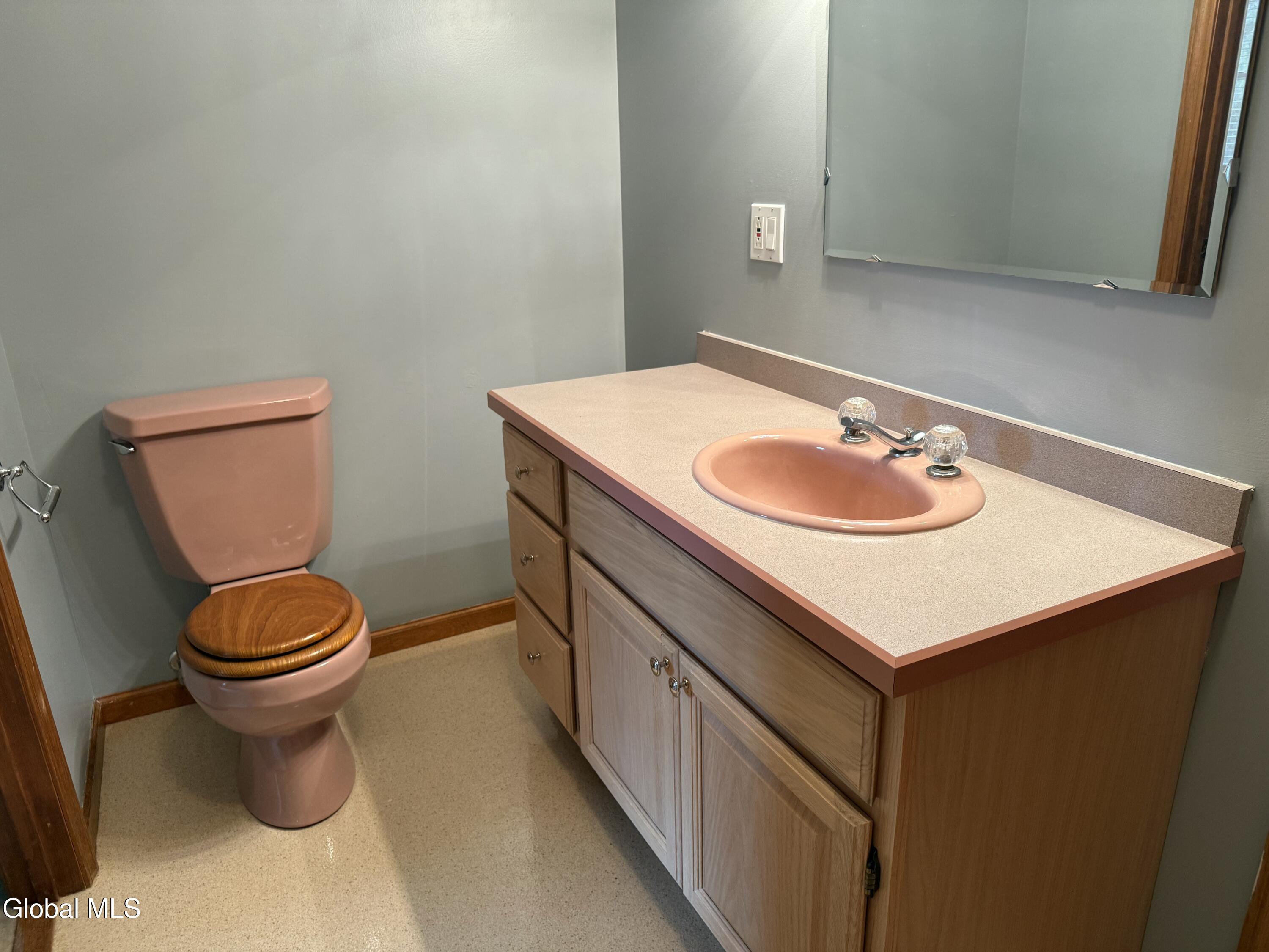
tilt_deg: -19.9
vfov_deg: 56.8
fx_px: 880
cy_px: 476
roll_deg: +0.8
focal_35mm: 24
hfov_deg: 71.6
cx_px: 634
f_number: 1.78
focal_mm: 6.76
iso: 160
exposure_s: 1/60
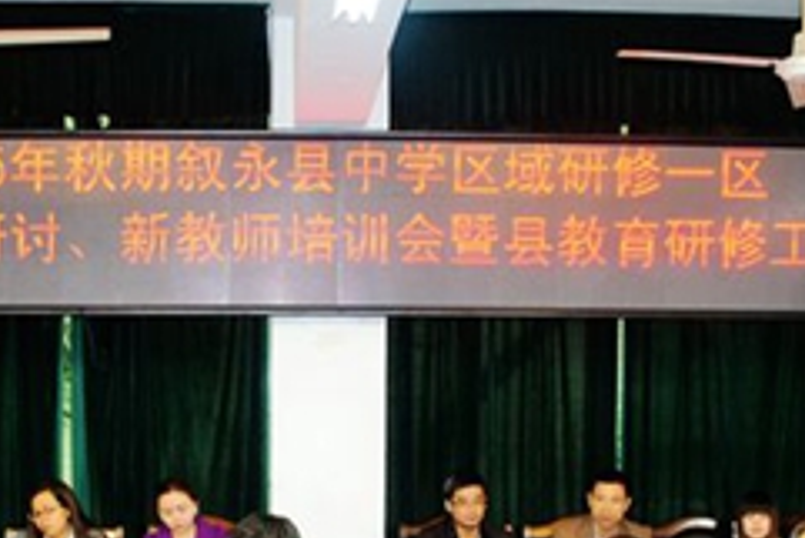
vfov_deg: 23.7
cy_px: 464
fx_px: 1253
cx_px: 317
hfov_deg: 35.5
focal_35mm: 56
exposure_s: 1/60
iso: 1250
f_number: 3.5
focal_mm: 18
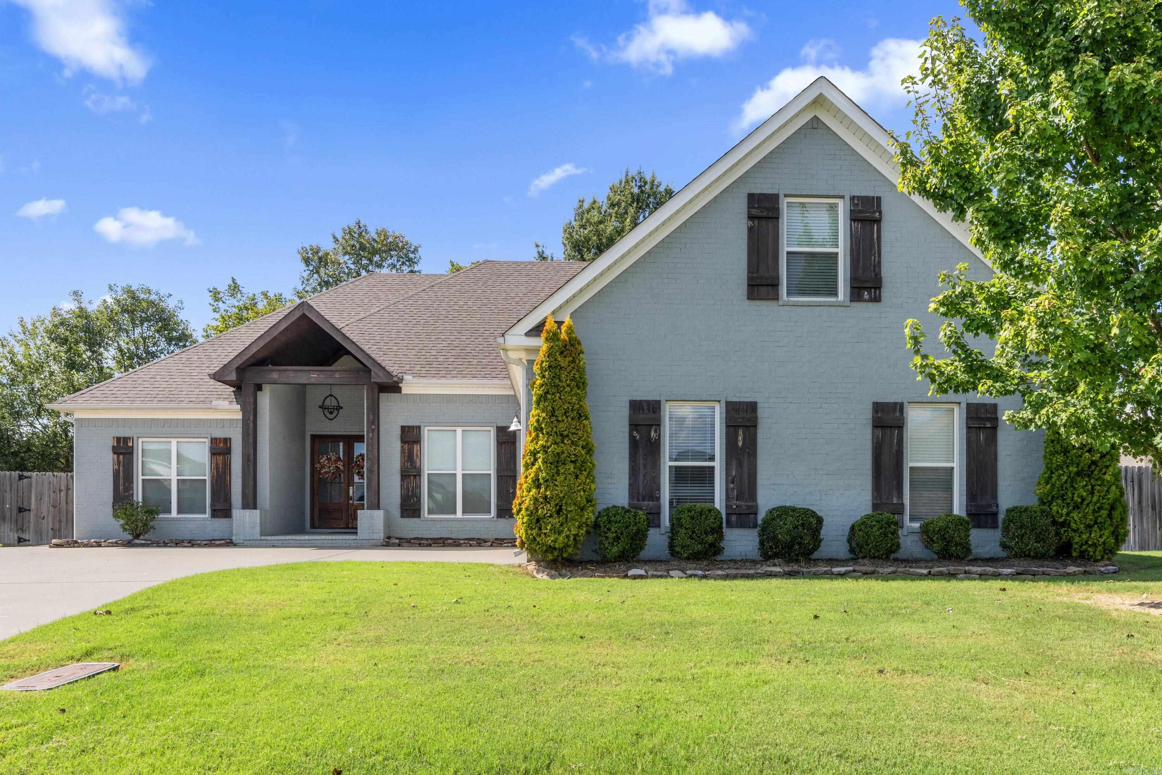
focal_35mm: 23
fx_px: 741
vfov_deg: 55.2
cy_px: 388
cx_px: 581
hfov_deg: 76.2
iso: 250
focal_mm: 15.3
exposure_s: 1/500
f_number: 9
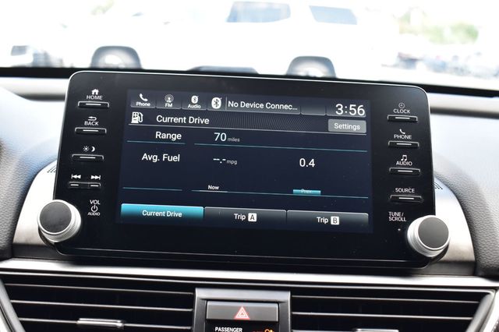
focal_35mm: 48
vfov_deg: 28.0
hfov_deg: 41.1
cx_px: 250
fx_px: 665
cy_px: 166
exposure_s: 1/30
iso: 400
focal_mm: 32
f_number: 7.1
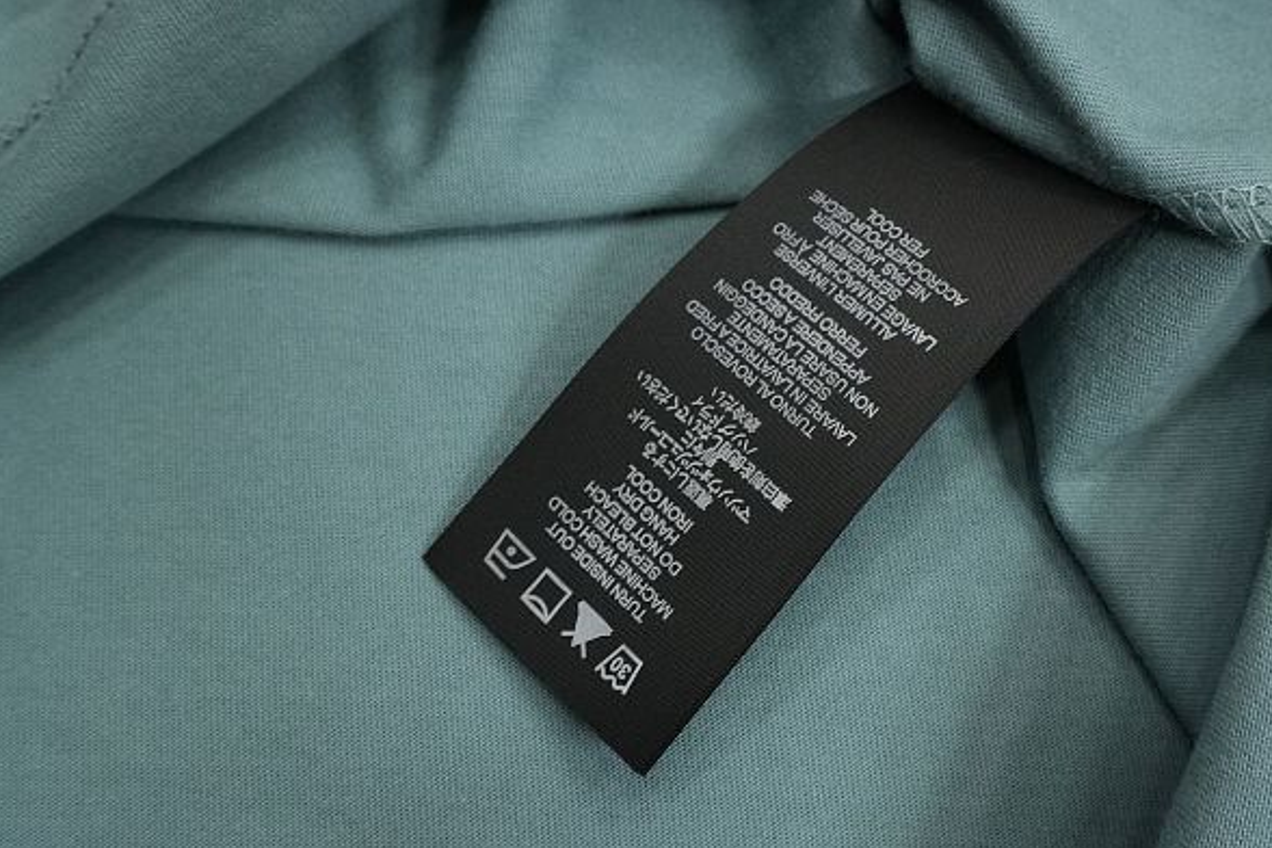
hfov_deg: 40.2
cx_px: 744
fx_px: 1731
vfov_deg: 27.5
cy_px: 399
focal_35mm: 49
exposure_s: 1/160
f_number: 8
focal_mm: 24
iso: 1000
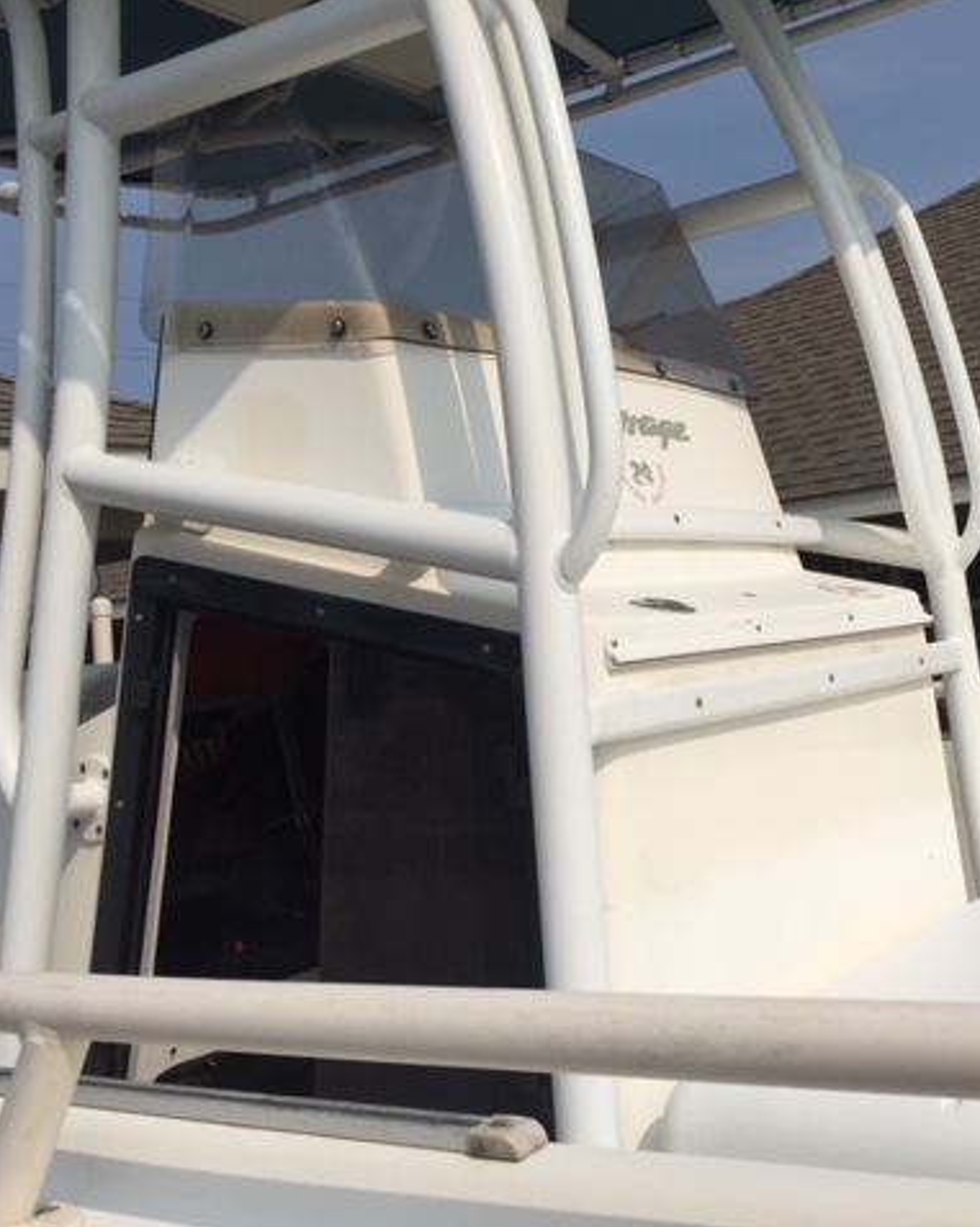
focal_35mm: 38
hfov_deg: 38.6
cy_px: 612
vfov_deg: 48.0
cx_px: 674
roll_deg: +4.3
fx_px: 1379
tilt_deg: -0.7
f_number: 2.2
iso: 32
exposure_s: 1/5650
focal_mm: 4.15
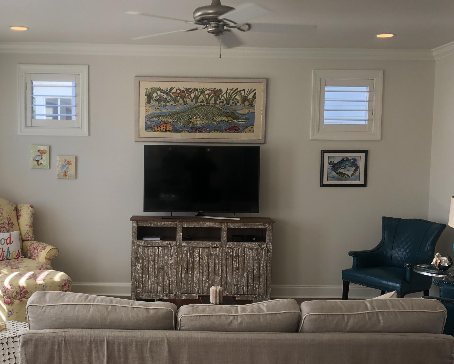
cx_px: 195
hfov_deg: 41.9
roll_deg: +0.0
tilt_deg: -5.7
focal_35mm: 44
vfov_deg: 34.1
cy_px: 197
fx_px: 591
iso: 25
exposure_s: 1/120
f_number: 1.8
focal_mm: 3.99
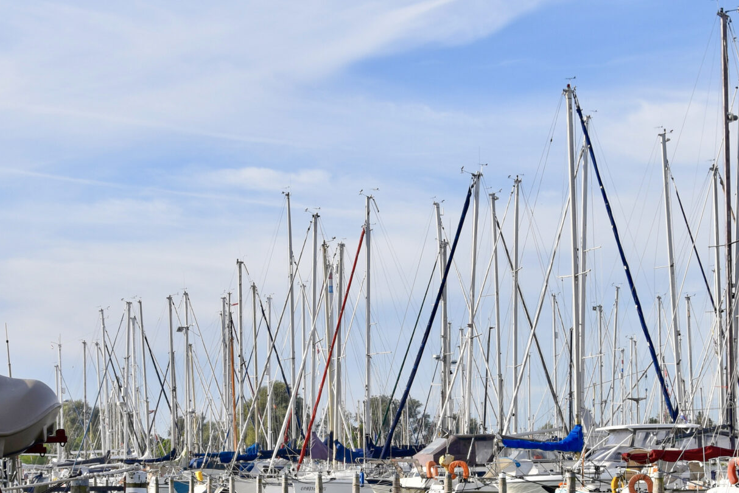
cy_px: 437
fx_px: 1623
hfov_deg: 25.6
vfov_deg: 17.0
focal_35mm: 79
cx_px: 385
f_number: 9
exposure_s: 1/320
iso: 200
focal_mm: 25
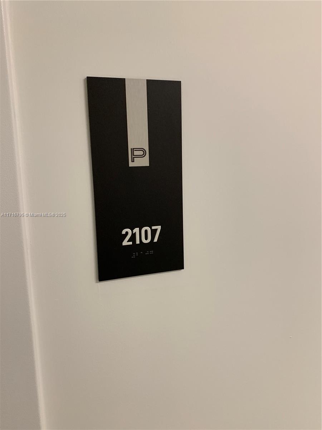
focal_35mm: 26
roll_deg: +3.0
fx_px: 322
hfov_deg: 53.1
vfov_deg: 67.3
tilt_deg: -8.1
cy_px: 215
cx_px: 161
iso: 80
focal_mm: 4.25
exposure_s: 1/60
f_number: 1.8
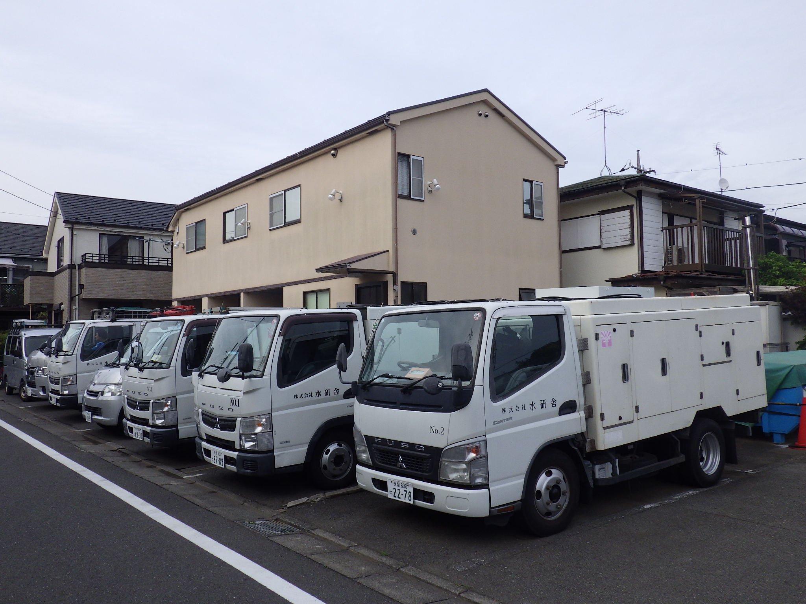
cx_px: 403
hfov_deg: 63.4
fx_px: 652
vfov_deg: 49.7
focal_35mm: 28
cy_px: 302
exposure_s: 1/320
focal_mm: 5
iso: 125
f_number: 4.2
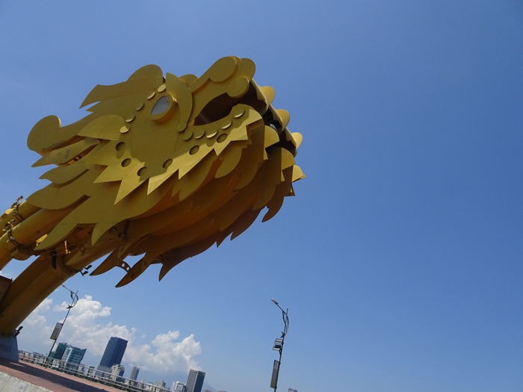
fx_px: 363
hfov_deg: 71.6
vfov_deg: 56.8
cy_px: 196
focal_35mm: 24
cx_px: 262
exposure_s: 1/2000
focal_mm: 4.1
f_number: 4
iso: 160
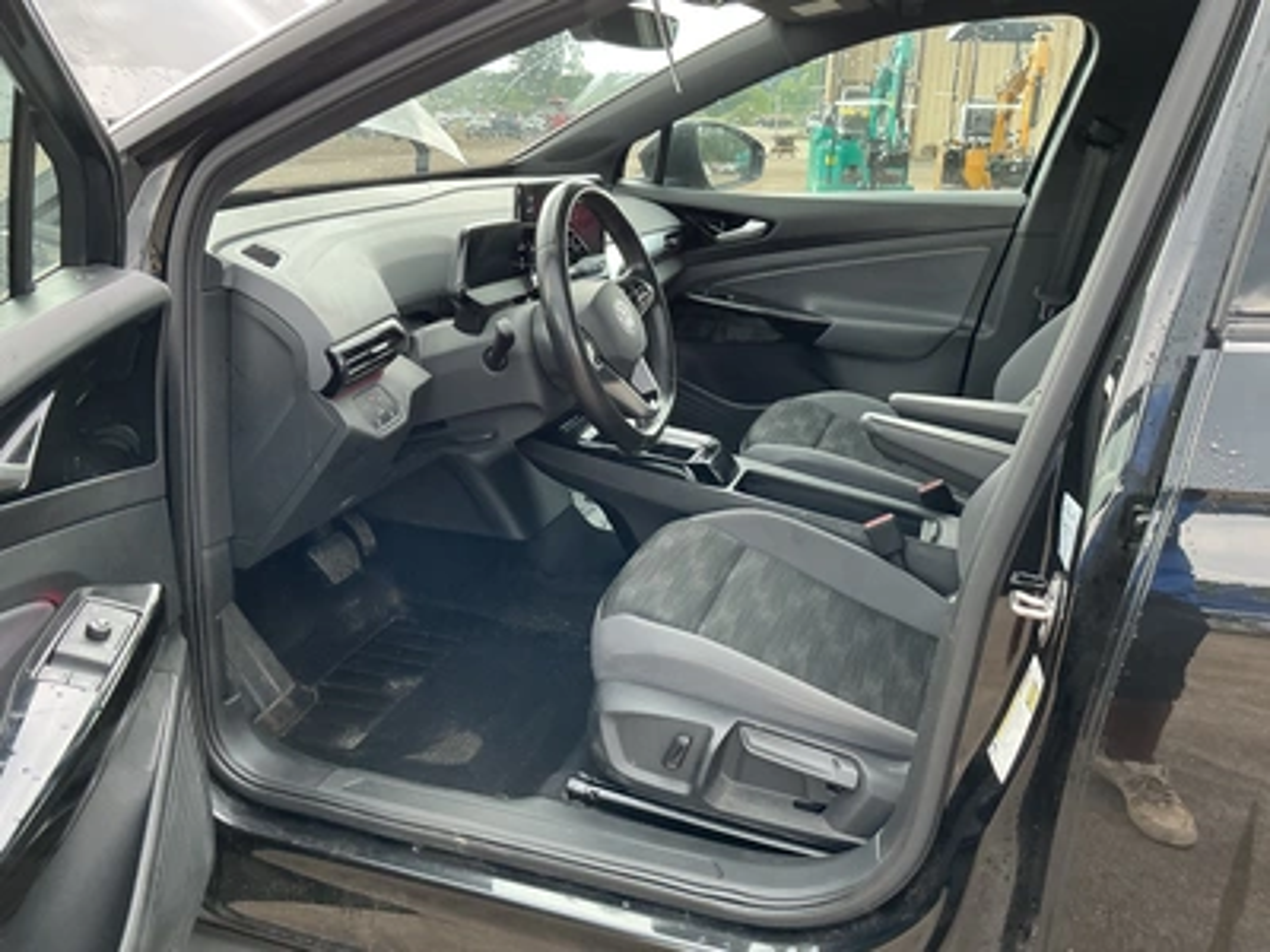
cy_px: 476
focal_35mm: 28
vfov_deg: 49.7
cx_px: 635
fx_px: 1027
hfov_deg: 63.4
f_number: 1.8
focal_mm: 3
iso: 50
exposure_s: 1/122
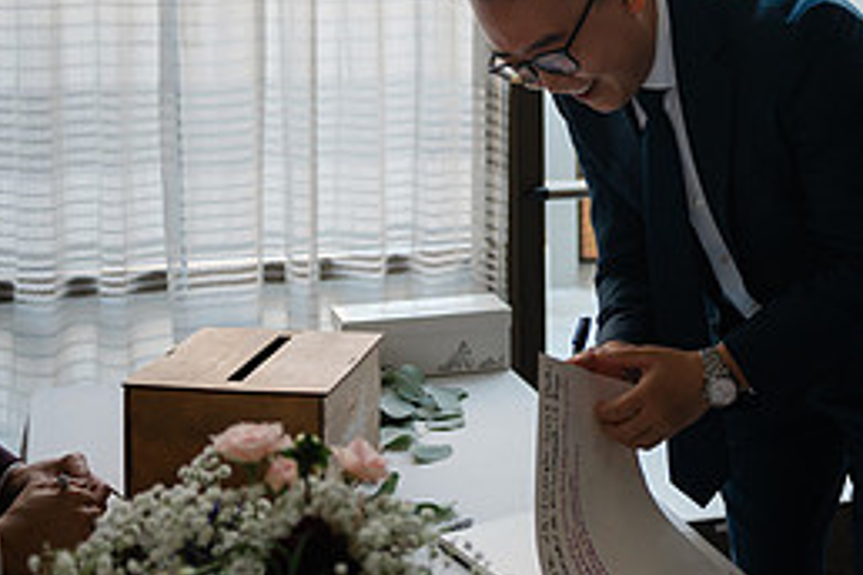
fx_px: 1510
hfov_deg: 31.7
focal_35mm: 63
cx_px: 572
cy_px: 97
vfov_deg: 21.3
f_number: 2.8
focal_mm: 28
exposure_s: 1/125
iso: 400
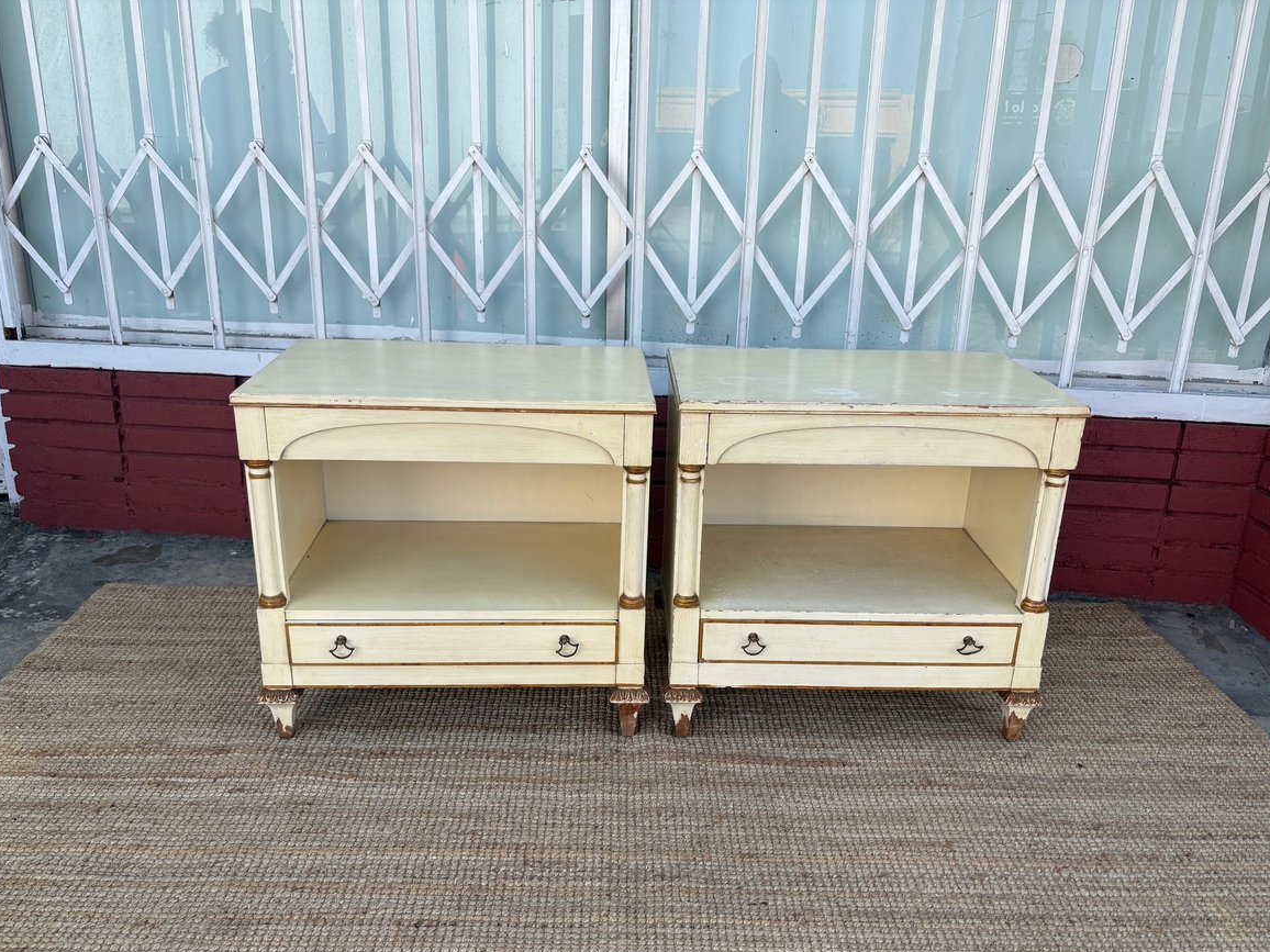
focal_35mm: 27
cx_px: 637
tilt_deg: -16.8
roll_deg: -1.4
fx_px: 991
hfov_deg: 65.3
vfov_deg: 51.3
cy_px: 492
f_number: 1.6
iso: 50
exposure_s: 1/756
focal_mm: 5.96
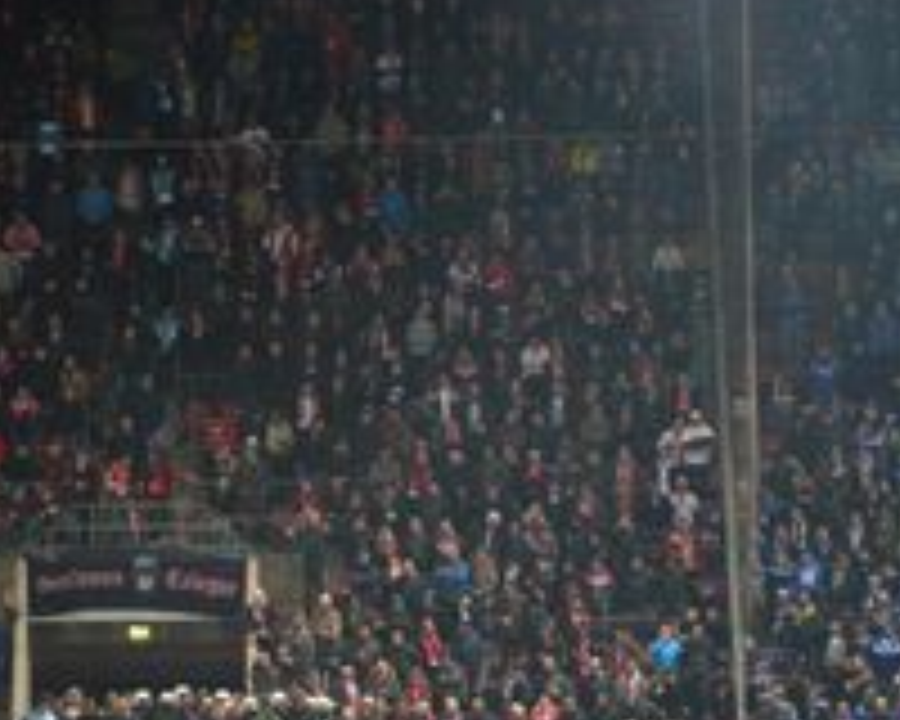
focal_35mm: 419
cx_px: 675
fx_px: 11170
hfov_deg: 4.6
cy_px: 610
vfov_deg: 3.7
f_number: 5.6
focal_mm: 105
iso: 2200
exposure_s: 1/125
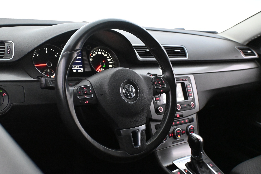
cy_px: 87
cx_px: 130
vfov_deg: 32.4
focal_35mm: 41
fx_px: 299
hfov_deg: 47.2
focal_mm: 27.5
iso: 9000
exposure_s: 1/60
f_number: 4.5
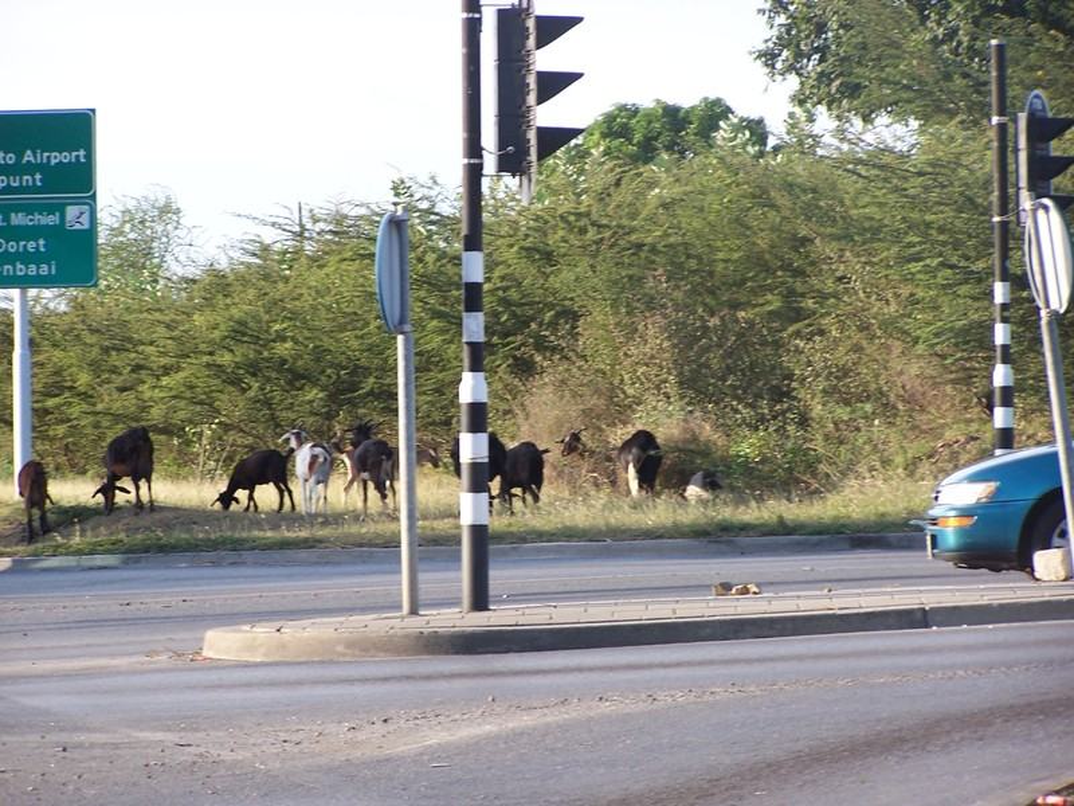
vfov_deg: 7.1
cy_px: 403
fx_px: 6484
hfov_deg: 9.5
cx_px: 537
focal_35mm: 209
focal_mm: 34.6
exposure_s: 1/250
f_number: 3.2
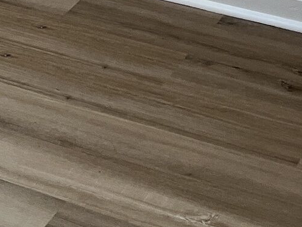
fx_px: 1405
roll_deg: +2.1
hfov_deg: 10.7
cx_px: -392
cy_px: -369
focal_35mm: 161
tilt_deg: -9.8
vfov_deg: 8.3
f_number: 1.6
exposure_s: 1/60
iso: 80
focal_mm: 5.1
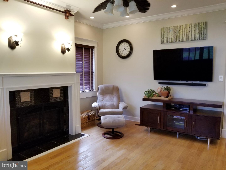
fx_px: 170
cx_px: 113
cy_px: 85
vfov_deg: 53.1
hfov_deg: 67.3
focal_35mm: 26
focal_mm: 4.25
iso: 200
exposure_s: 1/60
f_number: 1.7
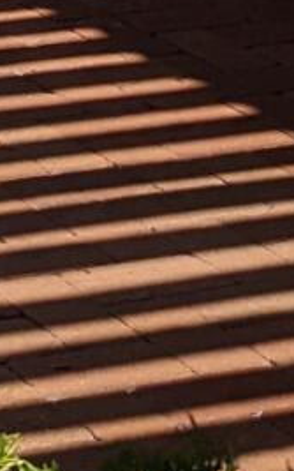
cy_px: -829
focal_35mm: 214
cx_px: -741
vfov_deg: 8.5
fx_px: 2742
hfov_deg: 5.6
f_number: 1.73
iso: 60
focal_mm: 4.38
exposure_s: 1/2933
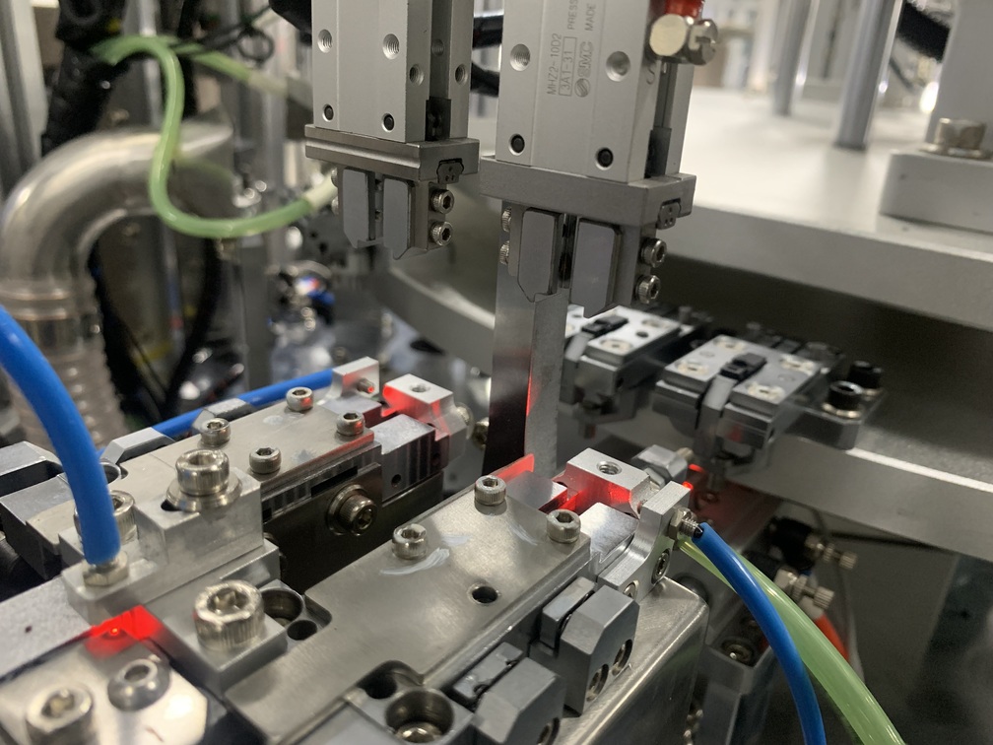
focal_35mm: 26
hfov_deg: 67.3
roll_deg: -3.2
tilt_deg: -23.7
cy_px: 372
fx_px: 746
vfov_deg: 53.1
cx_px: 496
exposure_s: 1/42
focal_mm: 4.25
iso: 400
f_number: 1.8
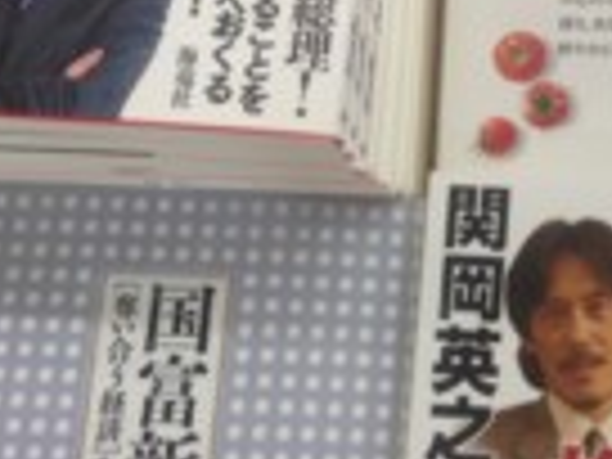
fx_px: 1927
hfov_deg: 17.7
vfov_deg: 13.1
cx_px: 580
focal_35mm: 109
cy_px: -130
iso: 50
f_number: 2.4
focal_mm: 4.13
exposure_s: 1/20
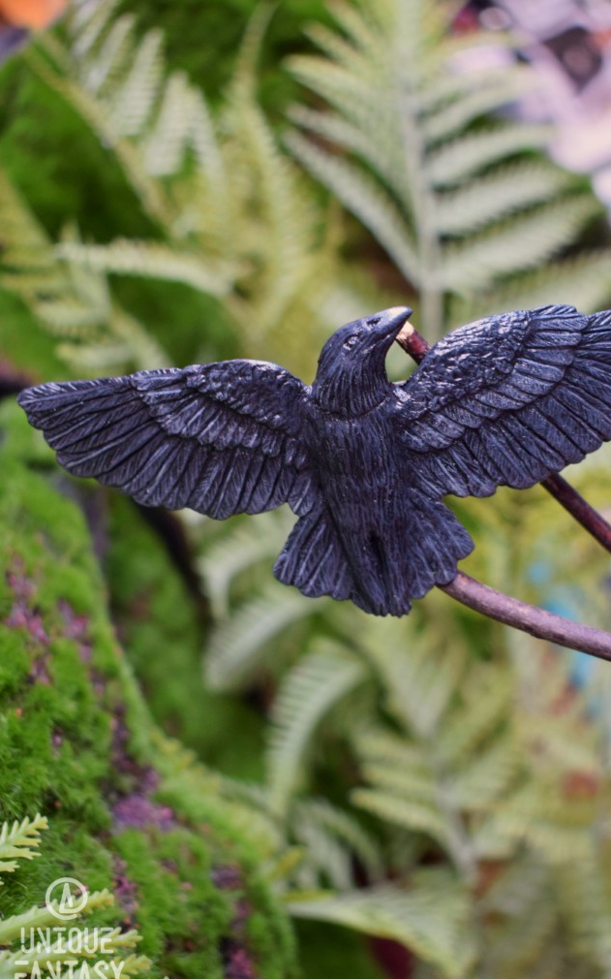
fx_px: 1348
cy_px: 488
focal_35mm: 51
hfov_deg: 25.5
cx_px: 363
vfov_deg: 39.9
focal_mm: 29
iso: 1000
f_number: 4.2
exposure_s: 1/60
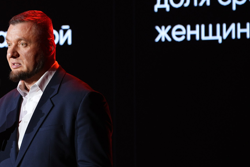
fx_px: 3153
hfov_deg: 4.5
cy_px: 59
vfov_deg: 3.0
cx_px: -87
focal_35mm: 454
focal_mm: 163
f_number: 2.8
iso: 250
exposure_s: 1/80
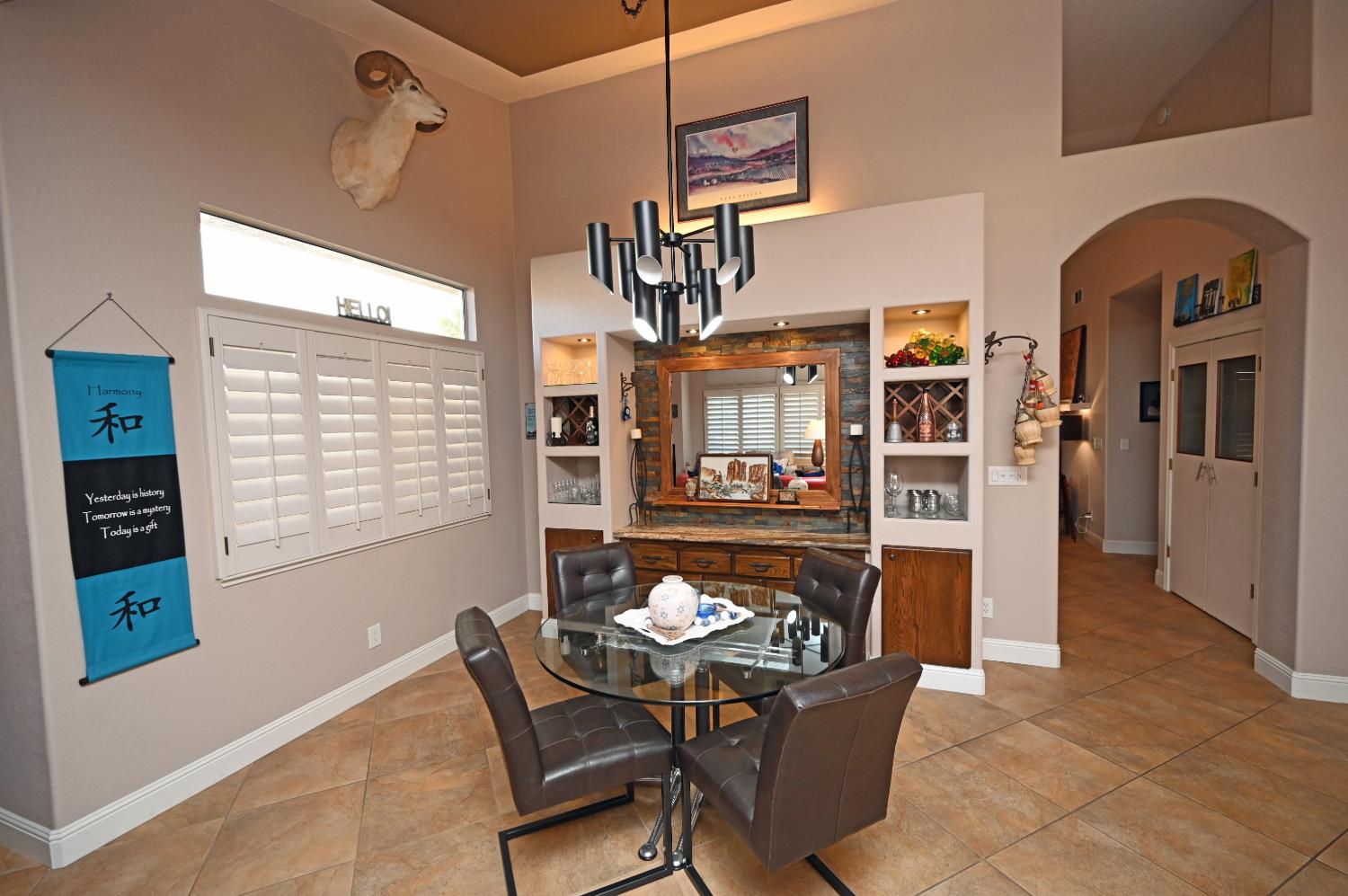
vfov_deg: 77.2
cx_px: 674
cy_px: 448
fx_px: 561
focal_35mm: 15
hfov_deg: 100.4
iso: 400
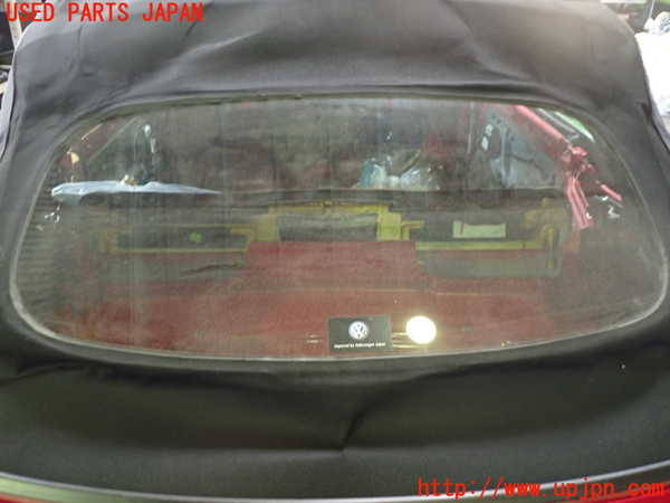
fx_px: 581
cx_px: 335
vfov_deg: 46.8
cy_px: 252
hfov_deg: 60.0
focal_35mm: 30
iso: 500
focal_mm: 5.4
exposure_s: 1/30
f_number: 2.3
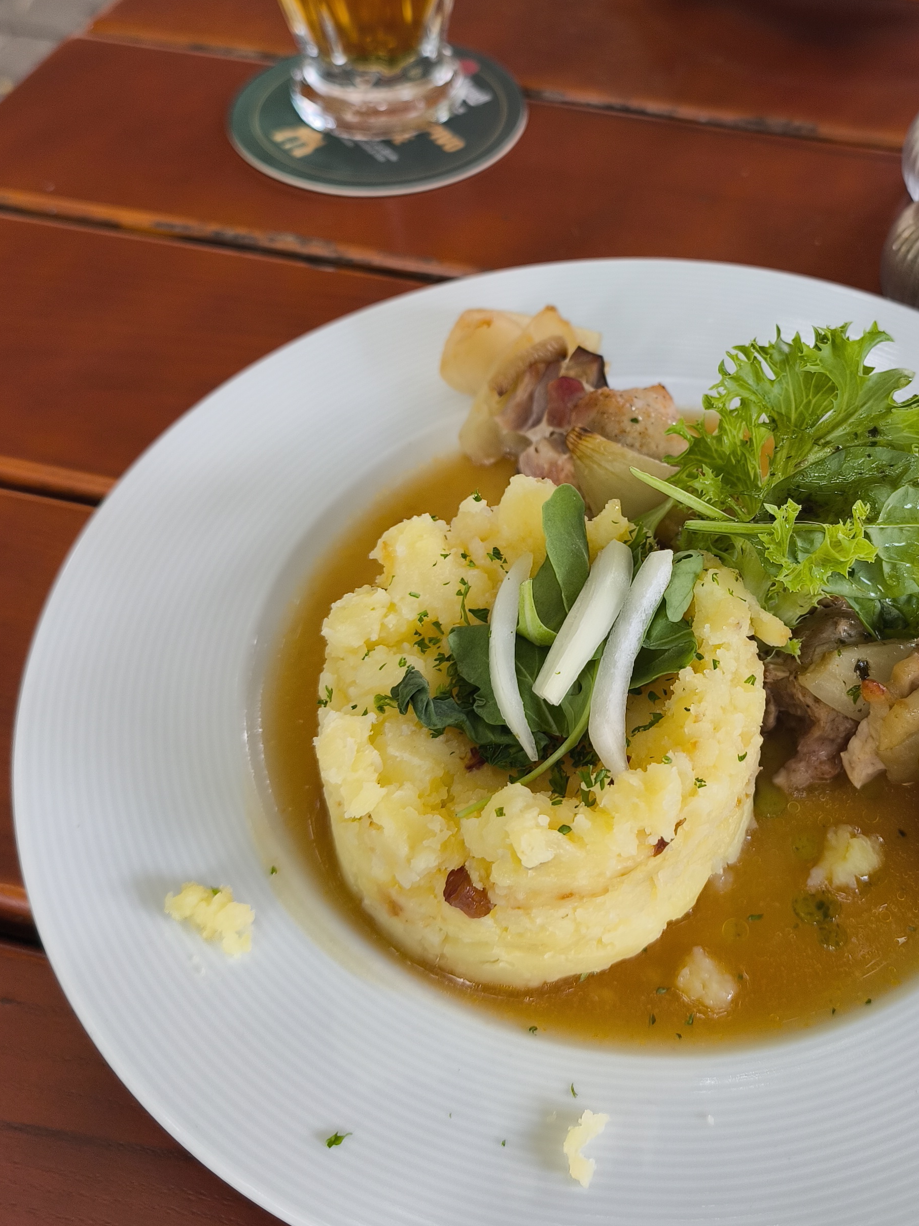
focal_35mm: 39
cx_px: 680
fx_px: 1381
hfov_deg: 36.0
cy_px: 417
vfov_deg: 47.2
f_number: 1.6
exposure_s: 1/100
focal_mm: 6.57
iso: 64
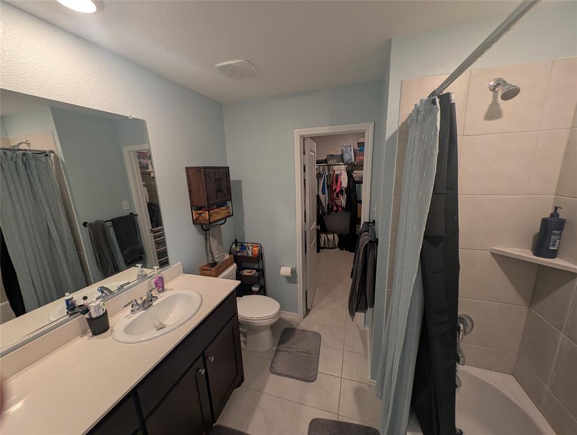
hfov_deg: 110.5
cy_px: 218
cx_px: 288
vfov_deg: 94.6
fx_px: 200
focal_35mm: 12
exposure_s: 1/60
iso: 81
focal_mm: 2.23
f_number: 1.95
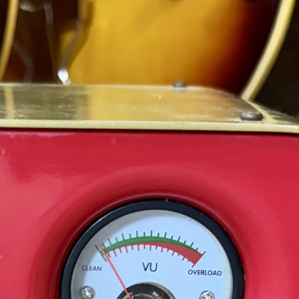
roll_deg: +0.5
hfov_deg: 16.3
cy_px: 399
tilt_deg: -18.7
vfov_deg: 15.8
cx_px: -15
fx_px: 1016
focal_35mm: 104
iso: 500
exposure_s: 1/42
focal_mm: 5.96
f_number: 1.6
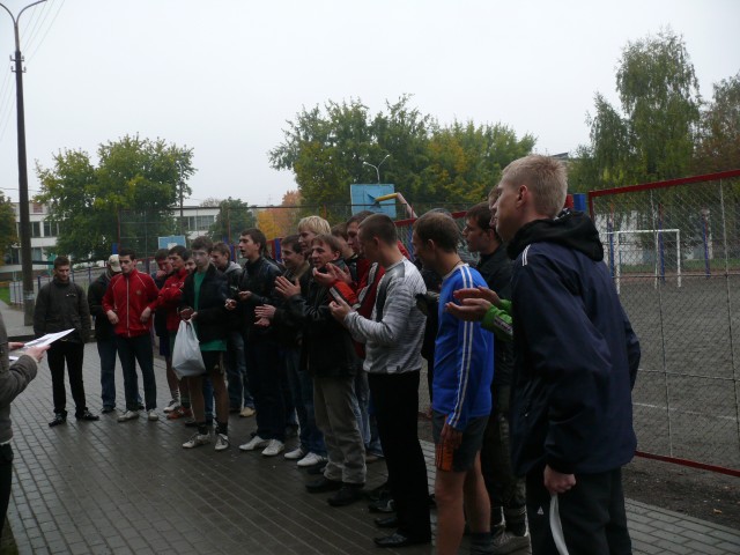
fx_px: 748
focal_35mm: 35
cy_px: 278
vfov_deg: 40.7
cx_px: 370
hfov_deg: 52.6
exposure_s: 1/320
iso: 200
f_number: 2.8
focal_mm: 7.4
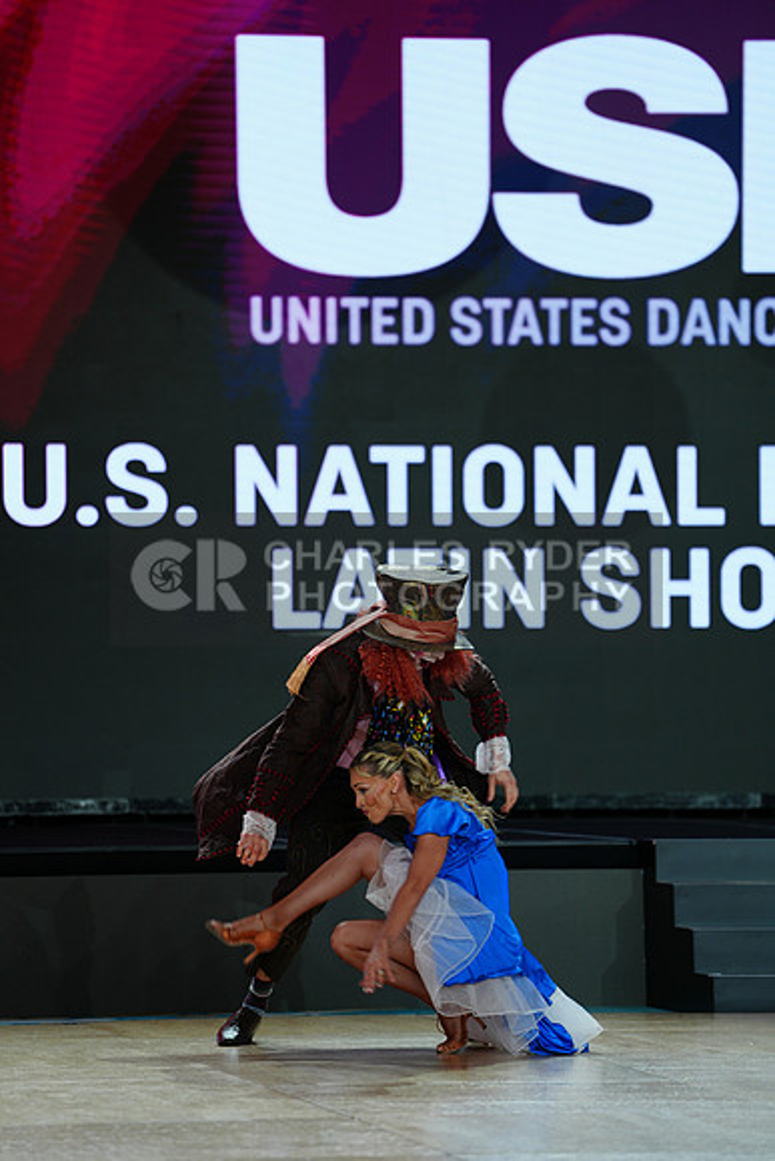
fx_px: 5292
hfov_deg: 8.4
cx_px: 388
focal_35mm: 164
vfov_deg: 12.5
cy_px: 580
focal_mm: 164
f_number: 2.8
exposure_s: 1/400
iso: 200
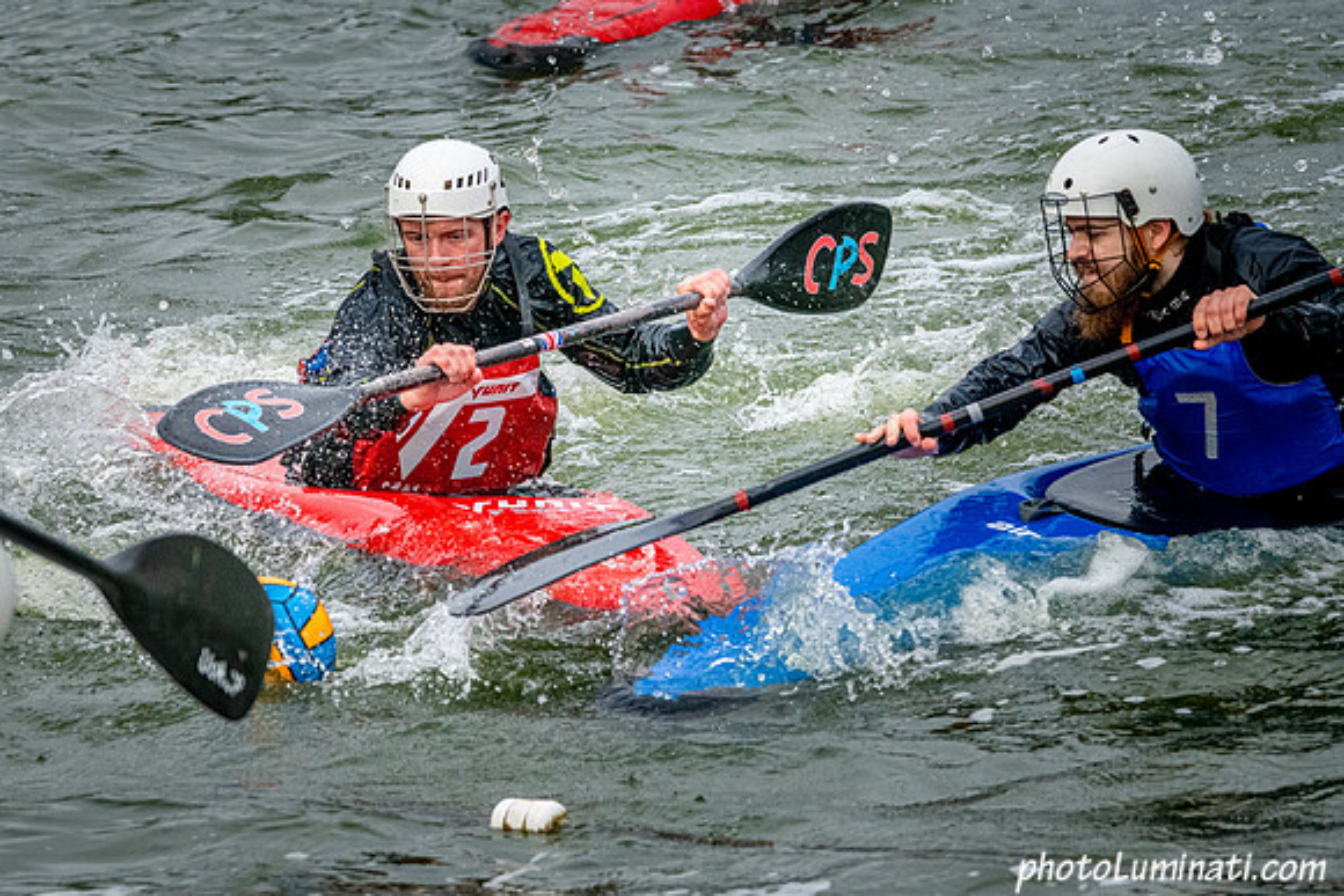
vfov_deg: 4.9
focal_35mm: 281
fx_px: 10506
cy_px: 469
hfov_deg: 7.3
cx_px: 588
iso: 3200
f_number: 9
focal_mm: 250
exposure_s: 1/2000
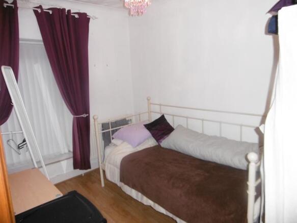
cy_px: 112
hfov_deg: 71.6
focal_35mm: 24
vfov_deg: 56.8
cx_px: 148
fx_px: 206
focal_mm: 4.3
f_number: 3.1
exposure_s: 1/60
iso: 250
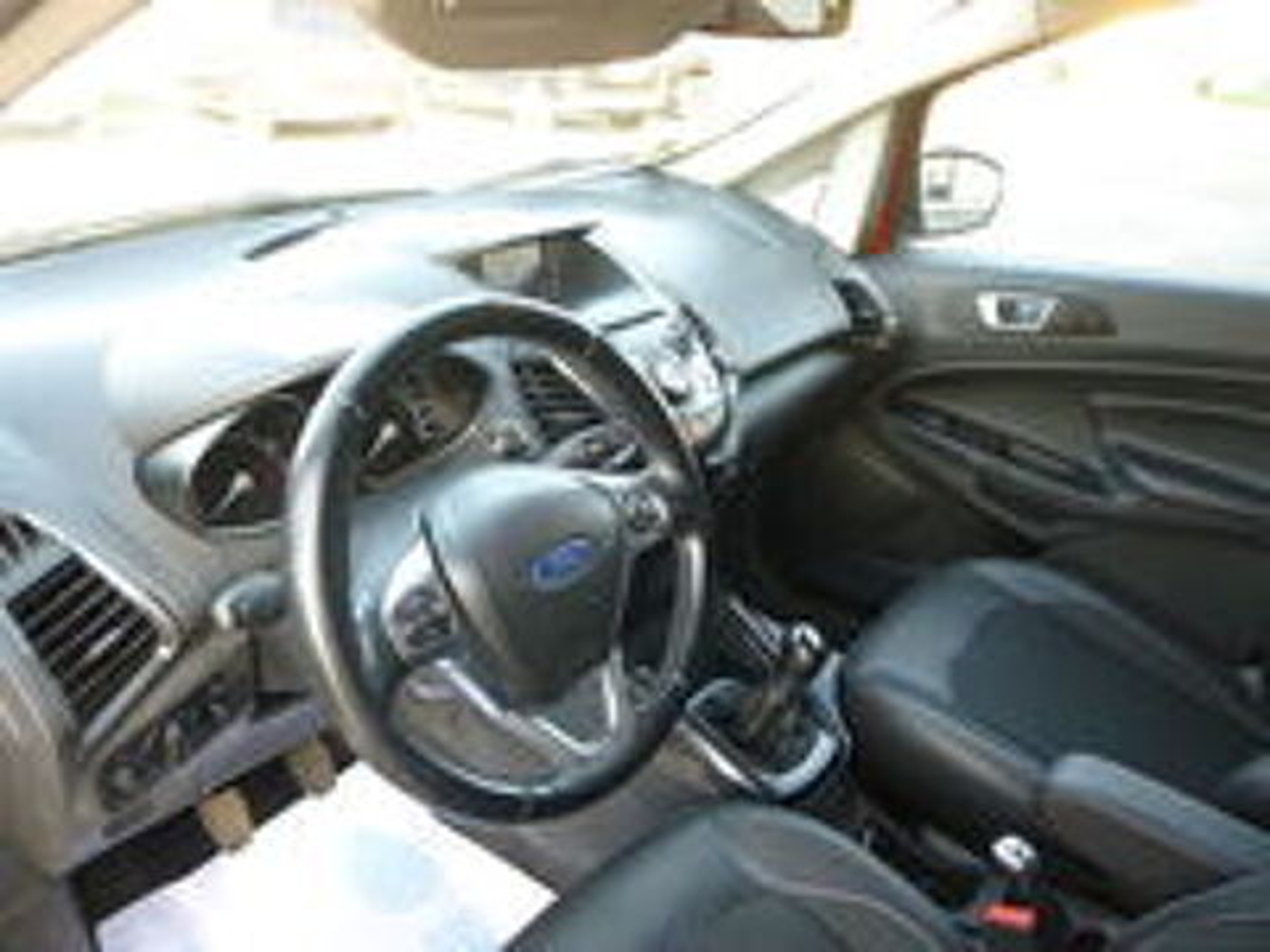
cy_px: 476
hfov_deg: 69.4
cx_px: 635
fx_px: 917
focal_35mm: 25
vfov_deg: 54.9
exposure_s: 1/60
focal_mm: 4.5
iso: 400
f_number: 3.1
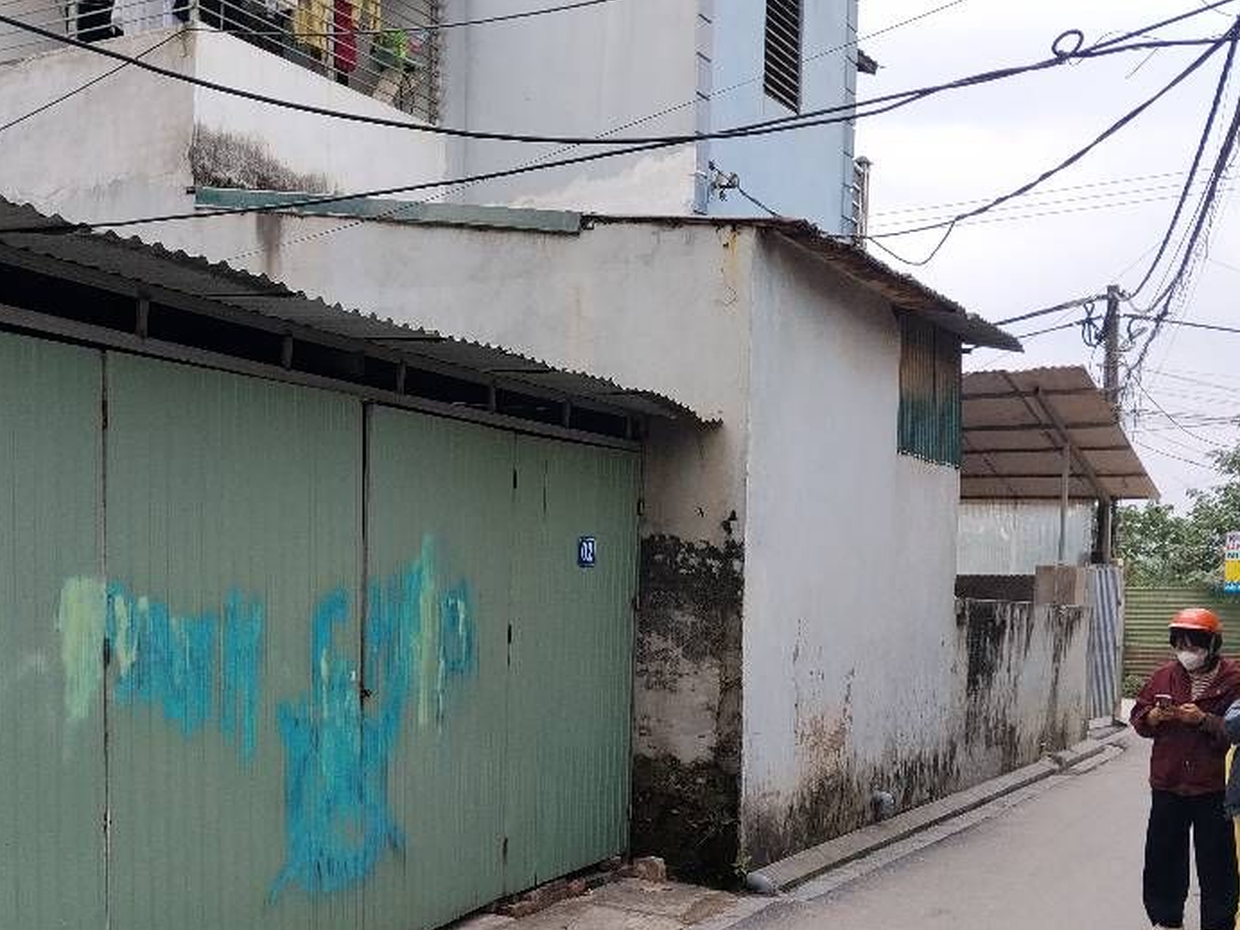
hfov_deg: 43.1
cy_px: 661
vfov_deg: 33.1
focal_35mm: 43
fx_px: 1540
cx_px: 393
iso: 50
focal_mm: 4.22
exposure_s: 1/588
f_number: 1.8
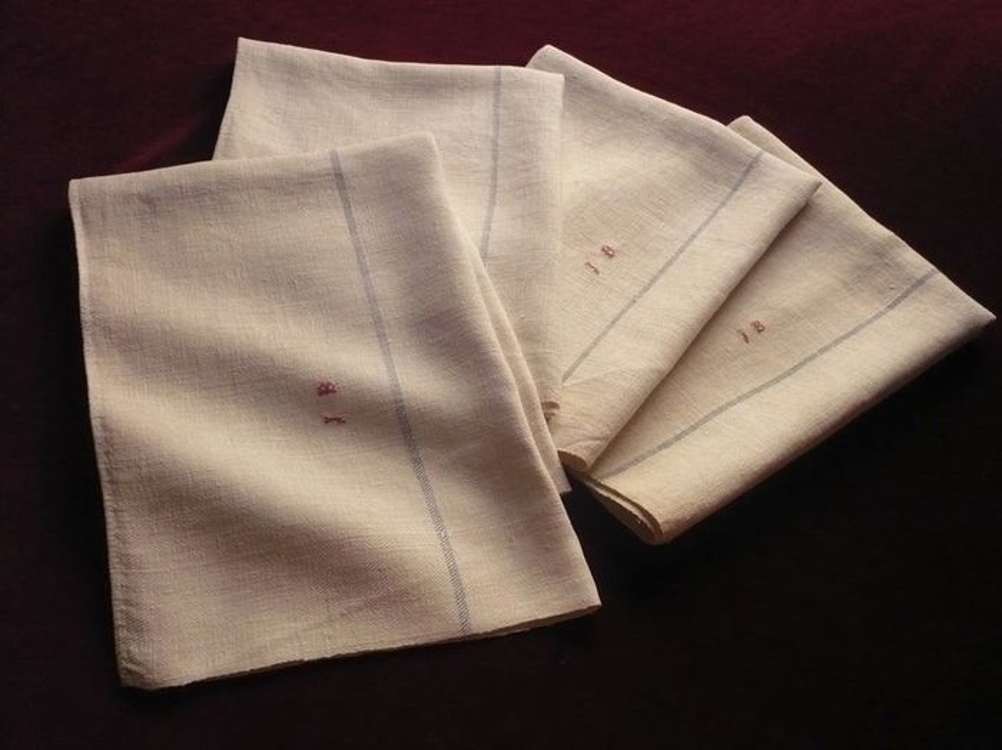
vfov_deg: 40.7
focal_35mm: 35
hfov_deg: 52.7
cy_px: 375
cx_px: 501
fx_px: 1012
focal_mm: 5.8
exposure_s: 1/400
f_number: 2.8
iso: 400
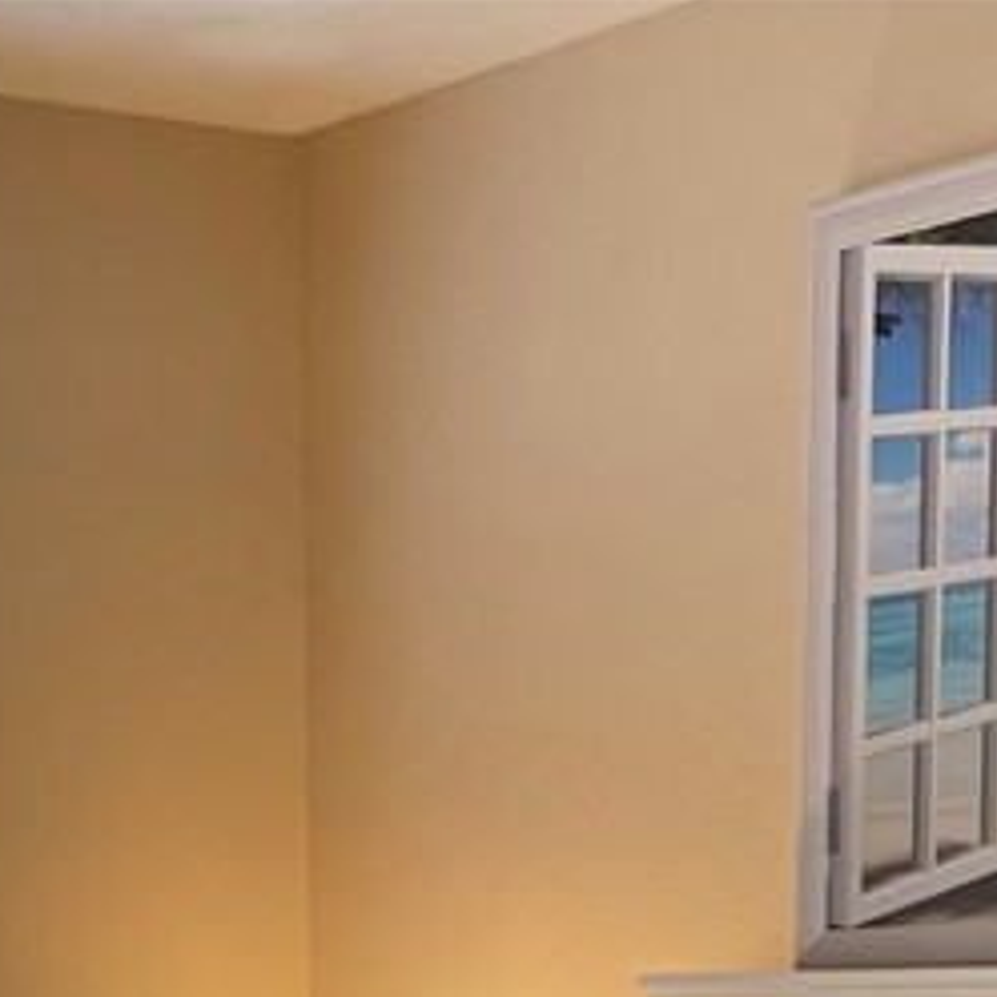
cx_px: 4
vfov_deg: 16.5
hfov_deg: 17.9
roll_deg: +1.8
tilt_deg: -10.7
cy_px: 1536
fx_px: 3096
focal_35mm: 95
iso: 100
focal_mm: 4.2
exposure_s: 1/120
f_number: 1.6
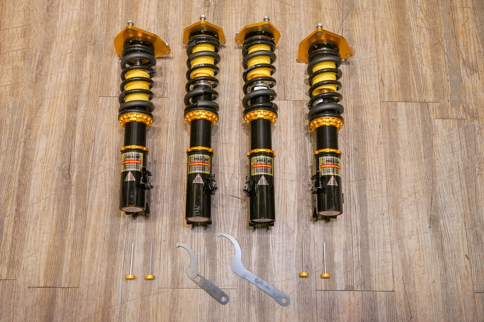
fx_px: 457
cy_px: 161
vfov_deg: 38.9
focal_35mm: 34
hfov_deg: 55.8
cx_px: 242
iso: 2000
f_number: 8
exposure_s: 1/50
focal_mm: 34
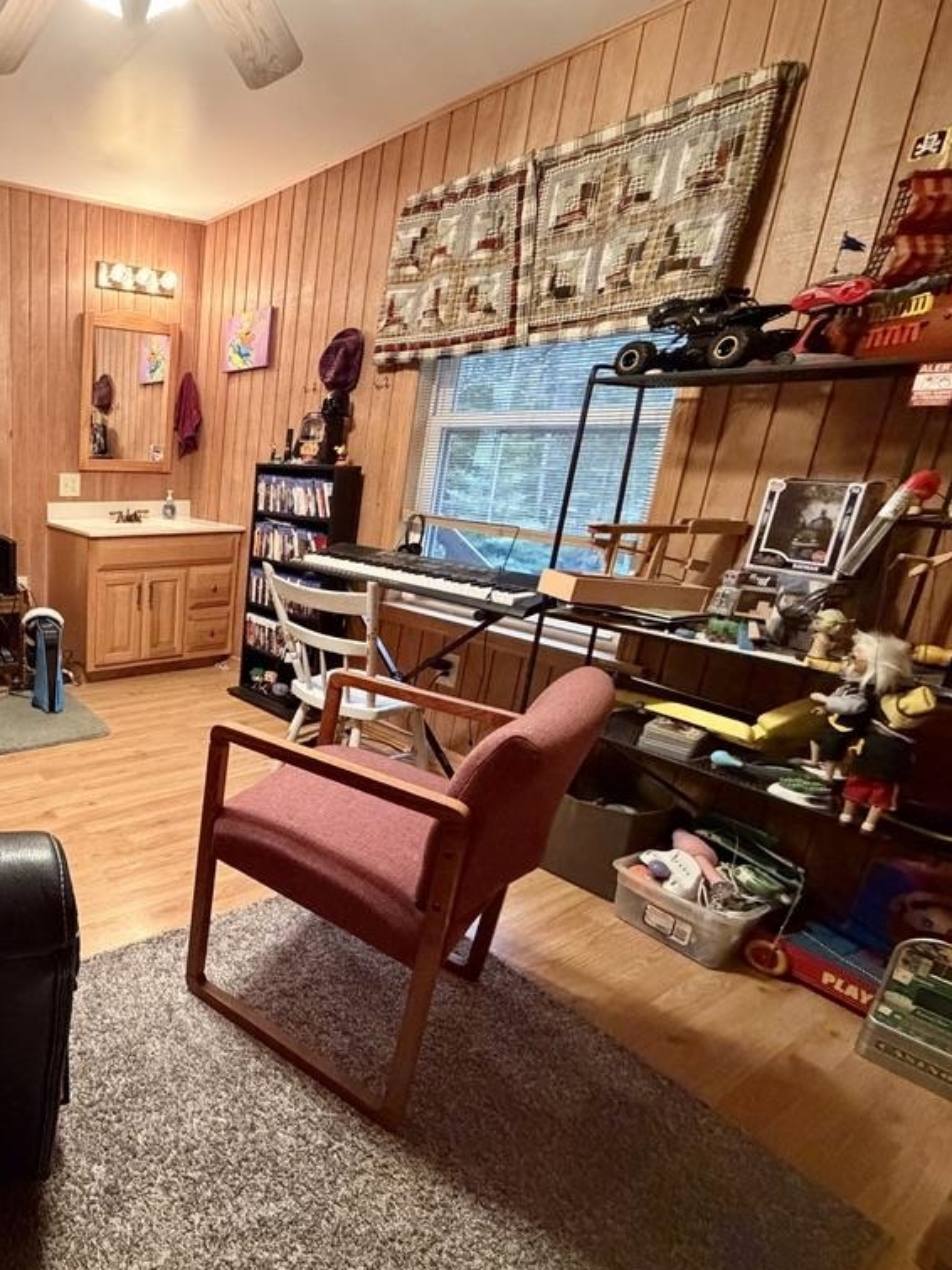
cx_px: 93
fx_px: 697
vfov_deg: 84.7
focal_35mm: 19
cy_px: 631
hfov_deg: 58.5
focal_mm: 2.22
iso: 1000
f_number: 2.2
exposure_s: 1/60
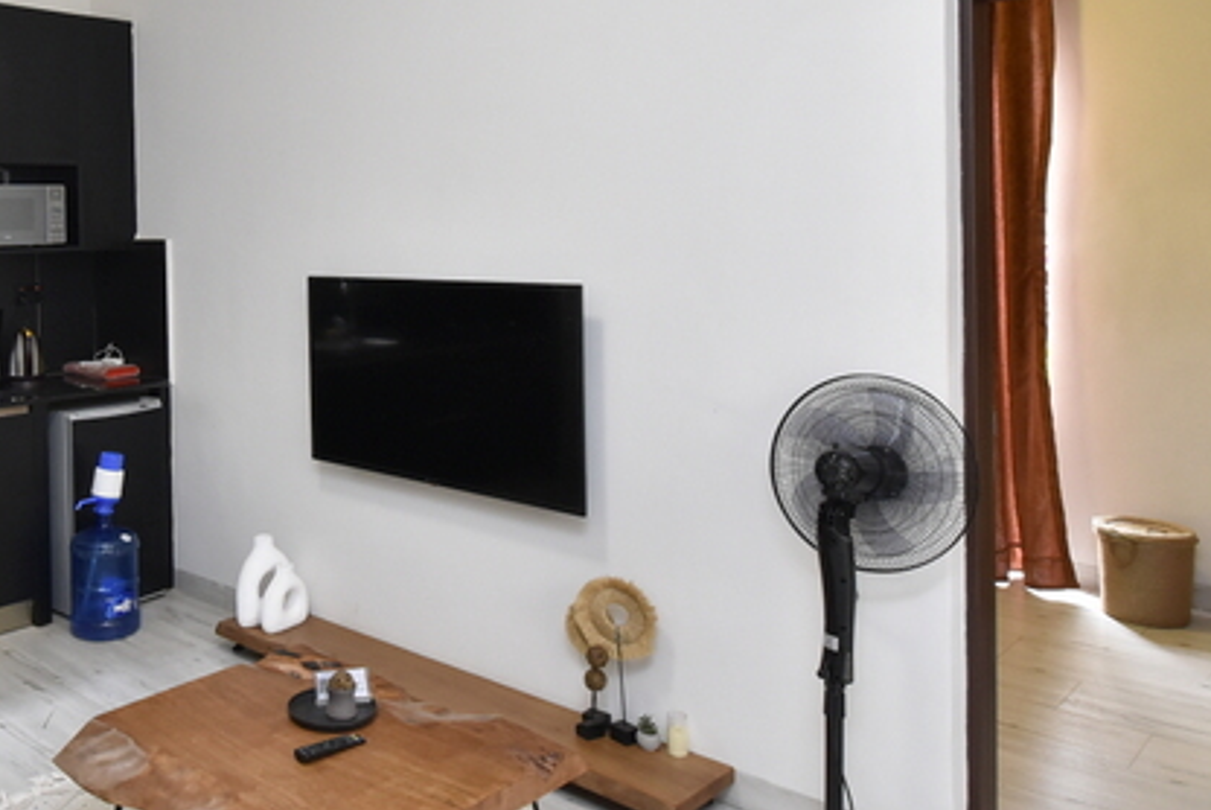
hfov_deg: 57.0
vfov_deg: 41.6
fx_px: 1043
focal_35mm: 31
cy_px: 240
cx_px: 294
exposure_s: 1/20
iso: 800
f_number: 8
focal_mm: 10
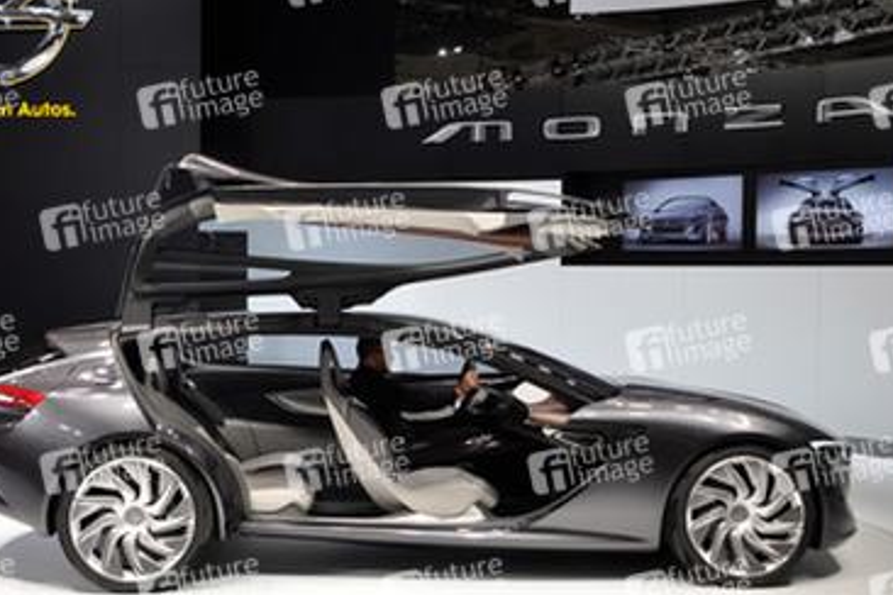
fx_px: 1191
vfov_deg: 28.1
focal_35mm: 48
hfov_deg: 41.0
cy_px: 283
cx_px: 379
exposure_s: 1/160
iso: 400
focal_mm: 26
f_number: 5.6
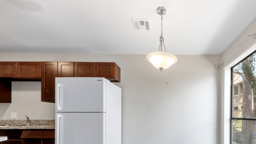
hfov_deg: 89.7
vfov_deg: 57.5
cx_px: 168
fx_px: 122
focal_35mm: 18
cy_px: 110
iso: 250
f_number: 9
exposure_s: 1.6
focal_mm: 12
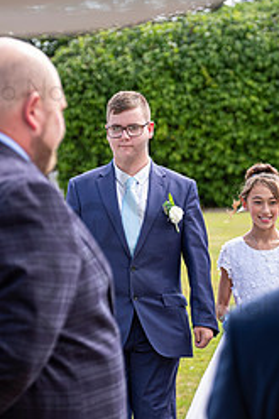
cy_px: 235
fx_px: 2258
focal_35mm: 194
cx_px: 186
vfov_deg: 10.6
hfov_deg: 7.1
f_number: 3.2
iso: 200
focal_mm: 71.5
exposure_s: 1/640
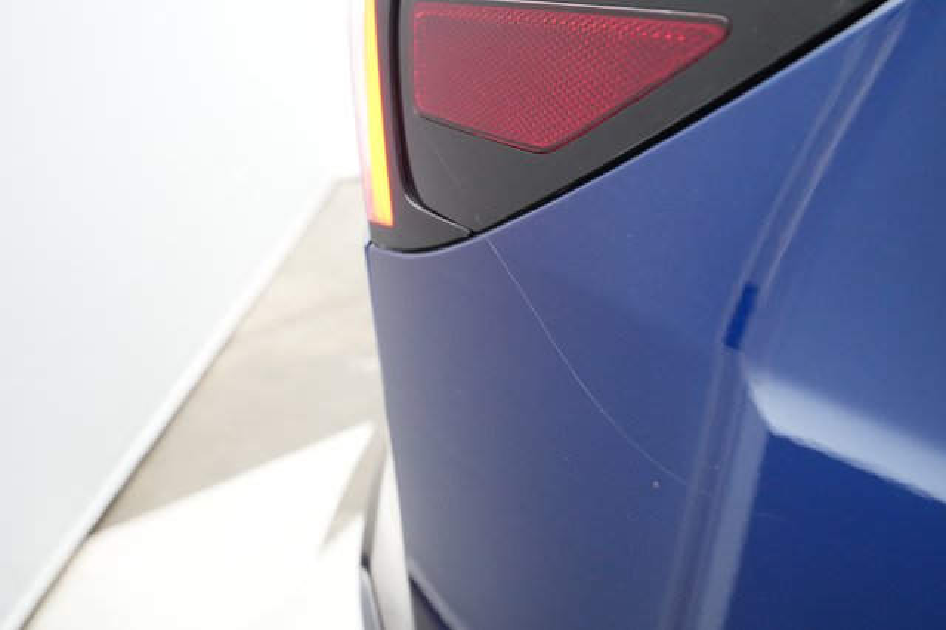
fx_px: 735
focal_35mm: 28
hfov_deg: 65.5
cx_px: 473
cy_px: 315
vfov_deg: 46.4
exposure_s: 1/125
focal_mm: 28
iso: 6400
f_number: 5
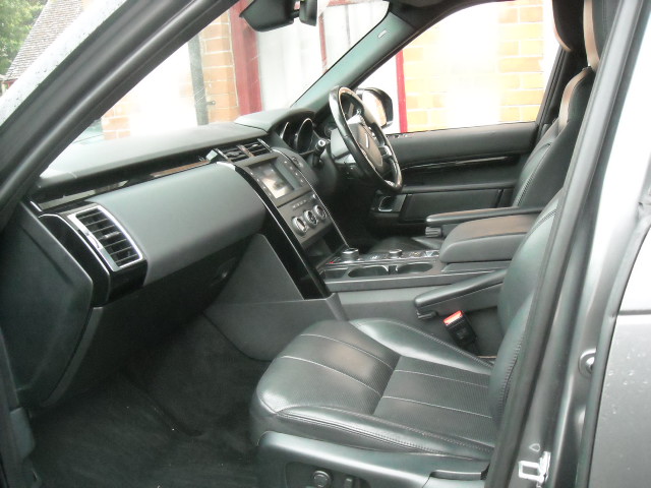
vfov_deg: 40.7
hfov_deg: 52.6
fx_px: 658
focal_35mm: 35
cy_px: 244
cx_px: 326
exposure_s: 1/61
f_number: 2.8
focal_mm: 5.7
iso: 800
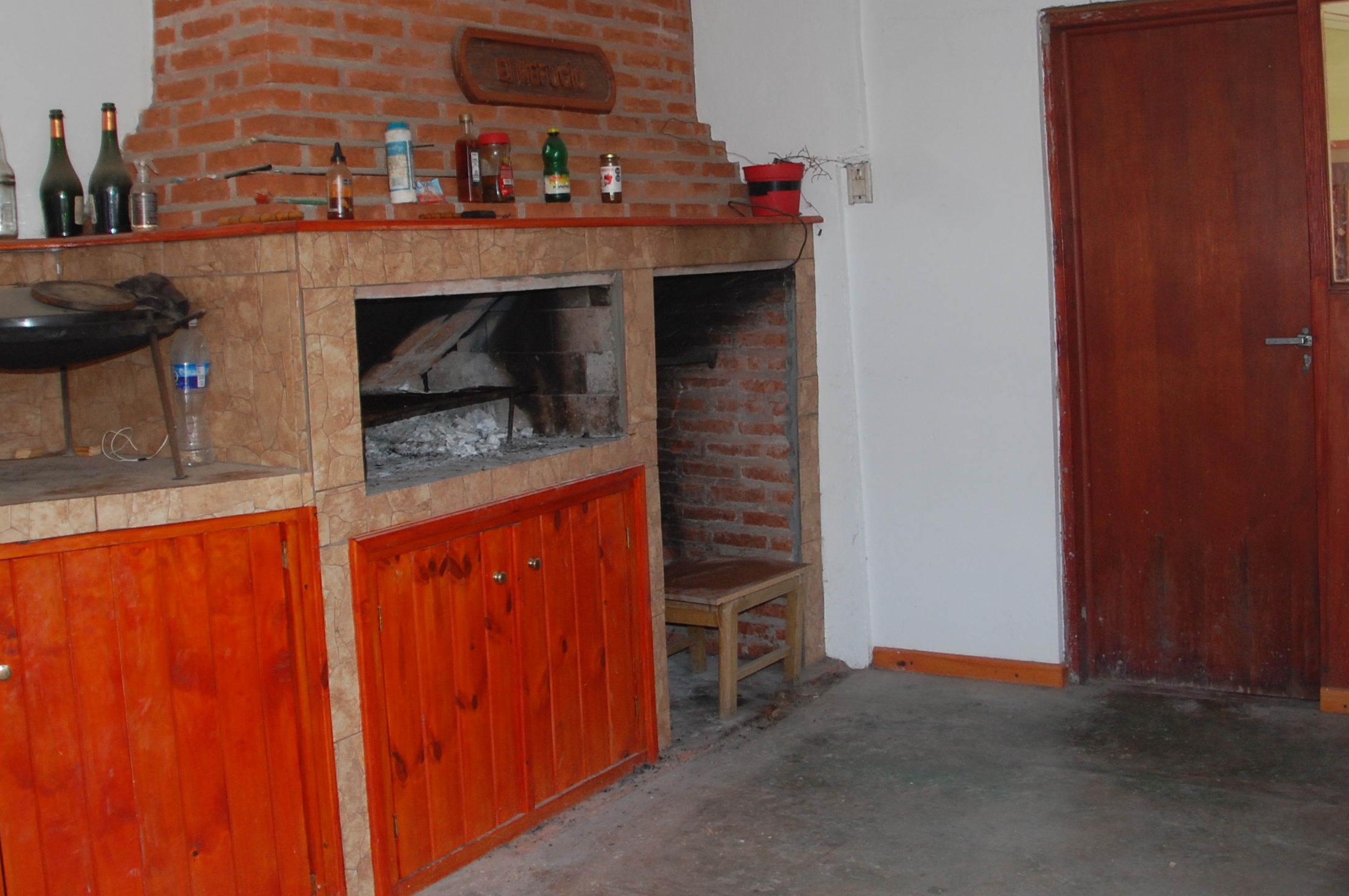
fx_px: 1385
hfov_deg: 51.9
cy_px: 321
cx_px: 668
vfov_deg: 35.6
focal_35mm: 37
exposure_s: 1/60
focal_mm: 18
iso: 400
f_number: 3.5
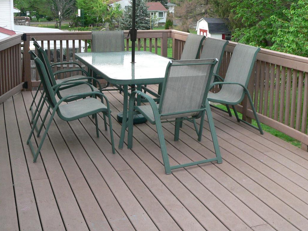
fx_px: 445
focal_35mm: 50
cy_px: 72
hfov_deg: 38.2
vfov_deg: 28.9
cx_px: 149
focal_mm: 6
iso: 200
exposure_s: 1/60
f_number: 2.8
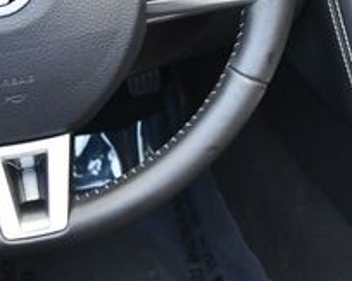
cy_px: -9
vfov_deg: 12.9
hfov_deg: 15.7
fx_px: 1229
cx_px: 423
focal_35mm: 118
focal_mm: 20
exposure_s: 1/200
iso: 800
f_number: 3.8
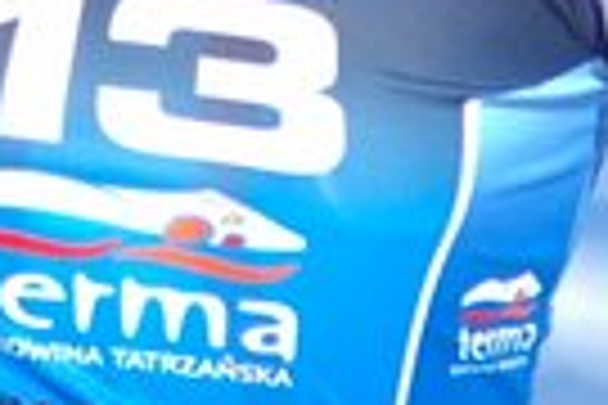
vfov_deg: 0.7
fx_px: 32340
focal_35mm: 1915
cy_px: -236
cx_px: -23
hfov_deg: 1.1
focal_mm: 270
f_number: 5.6
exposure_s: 1/1600
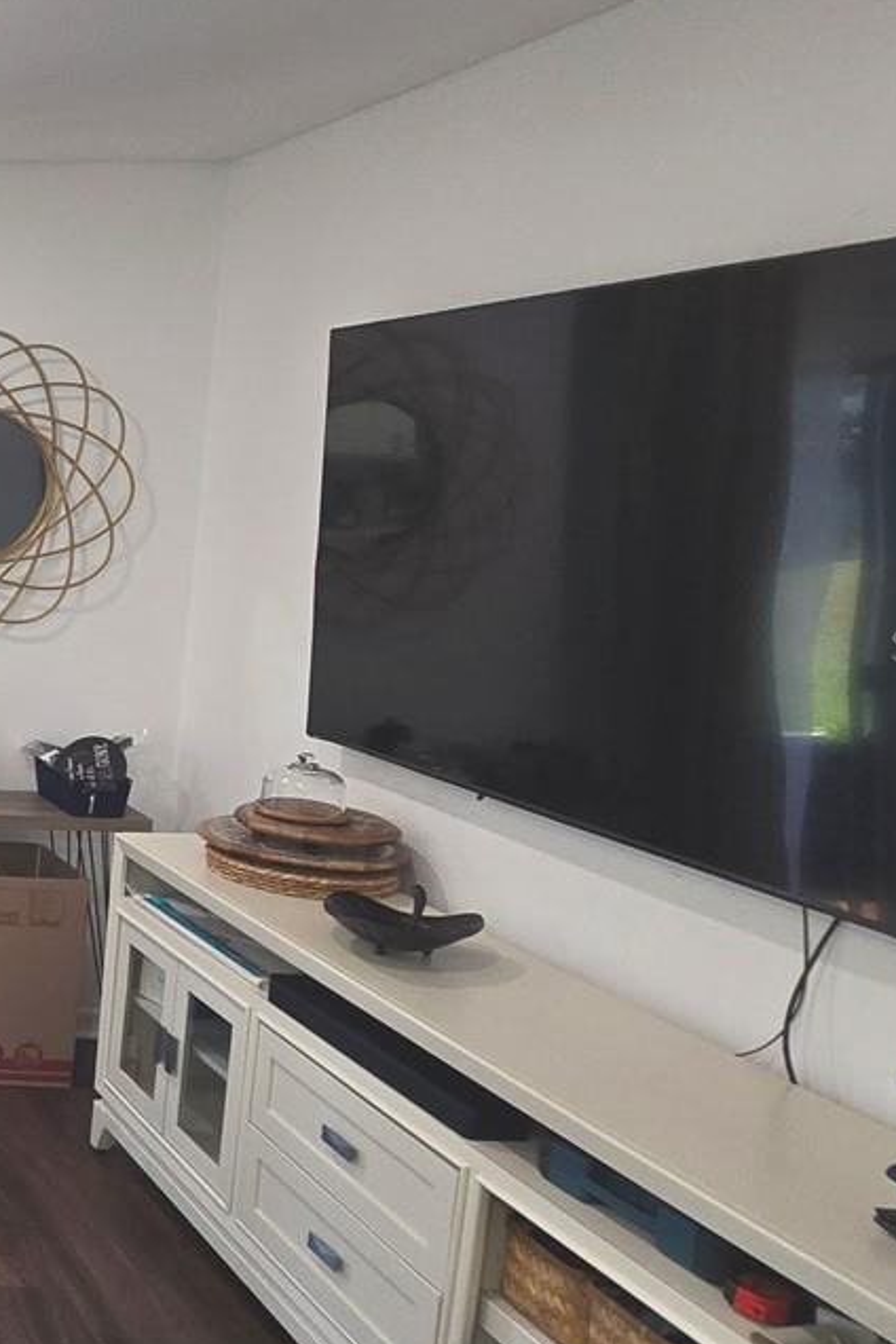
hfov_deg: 24.4
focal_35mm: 34
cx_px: -600
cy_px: 645
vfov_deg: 55.8
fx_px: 1269
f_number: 2.2
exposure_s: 1/60
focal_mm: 2.2
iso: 64
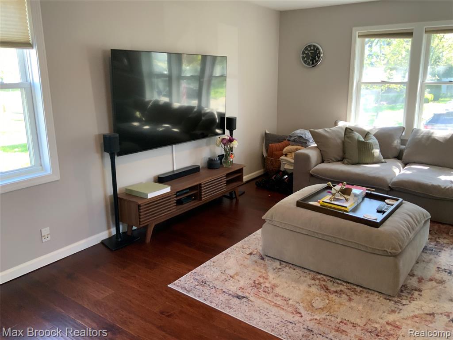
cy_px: 170
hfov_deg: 61.7
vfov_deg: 48.2
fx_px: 380
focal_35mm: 29
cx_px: 226
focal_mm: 3
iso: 100
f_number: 1.8
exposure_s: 1/60
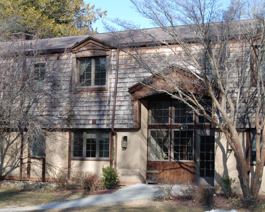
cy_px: 106
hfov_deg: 24.4
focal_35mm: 78
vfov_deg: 19.7
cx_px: 106
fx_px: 612
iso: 100
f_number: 5.6
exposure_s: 1/125
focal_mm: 46
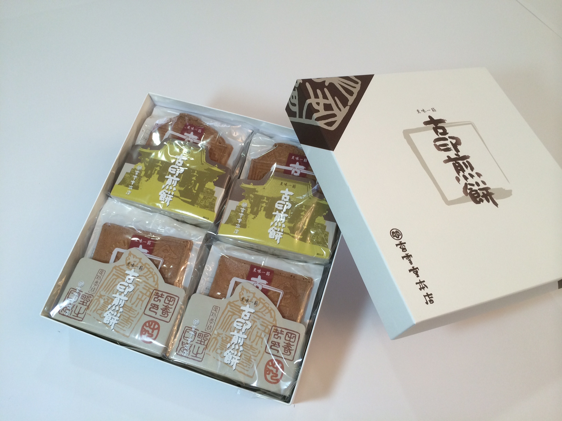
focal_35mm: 30
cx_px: 281
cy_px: 210
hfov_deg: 60.0
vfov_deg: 46.8
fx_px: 487
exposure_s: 1/100
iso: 64
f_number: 2.2
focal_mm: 4.12
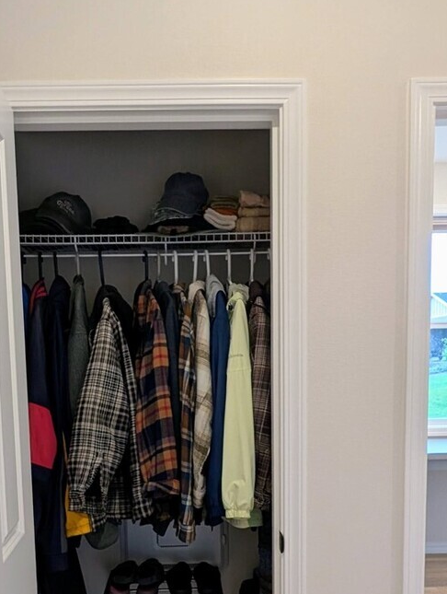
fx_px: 498
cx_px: 201
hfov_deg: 48.3
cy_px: 416
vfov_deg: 59.5
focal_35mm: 29
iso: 50
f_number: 2.2
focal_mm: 1.95
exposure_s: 1/30
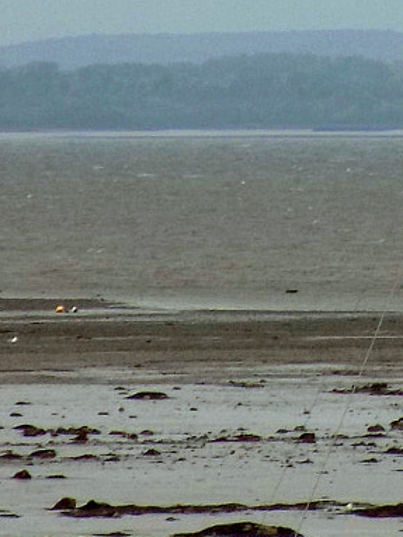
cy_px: -91
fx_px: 9987
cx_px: 570
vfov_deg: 3.1
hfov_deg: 2.3
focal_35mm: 643
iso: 80
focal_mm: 27.3
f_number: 5.2
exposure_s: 1/320
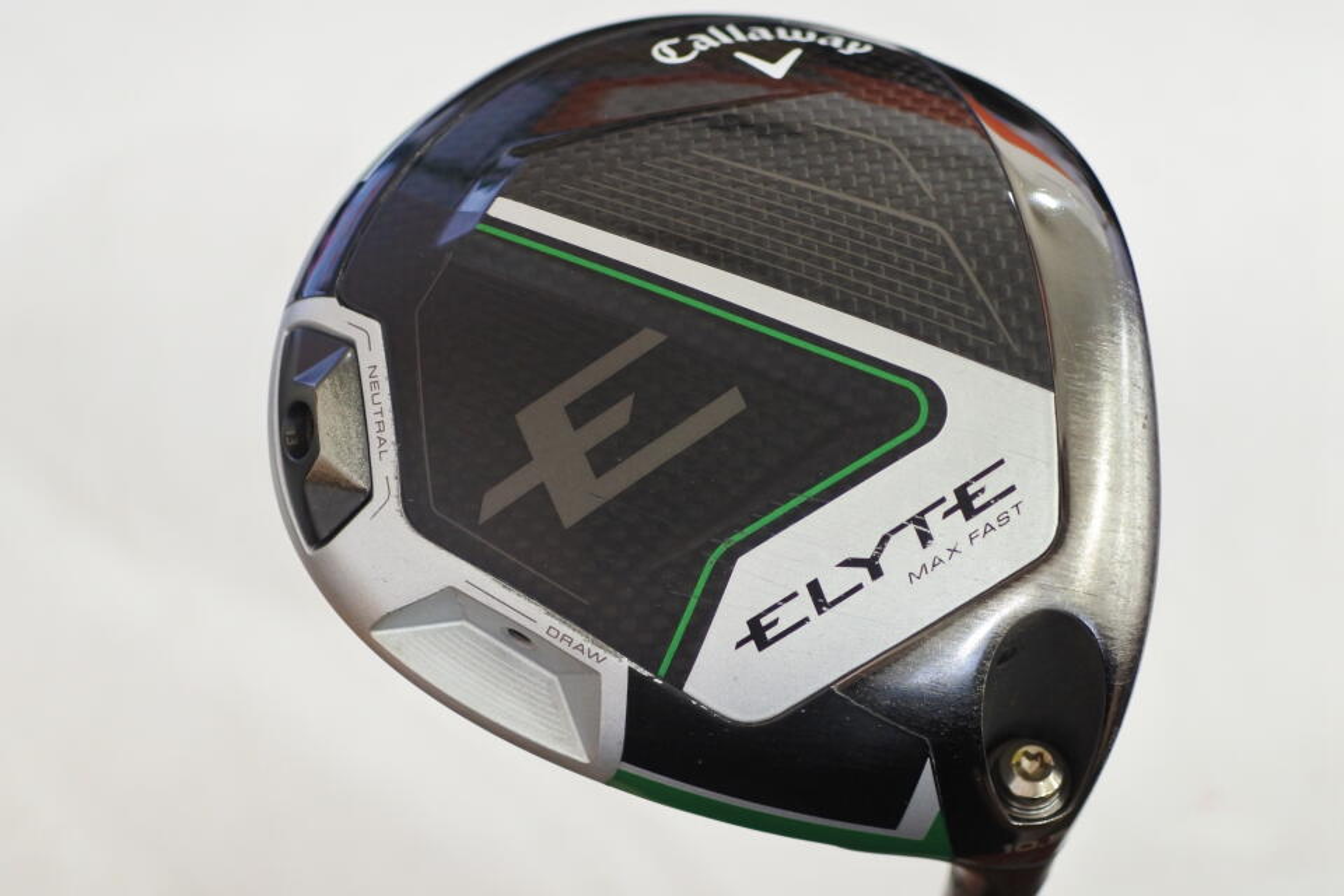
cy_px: 448
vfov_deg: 27.5
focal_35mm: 49
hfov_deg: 40.3
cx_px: 672
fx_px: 1829
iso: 800
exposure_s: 1/200
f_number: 1.8
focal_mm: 18.5
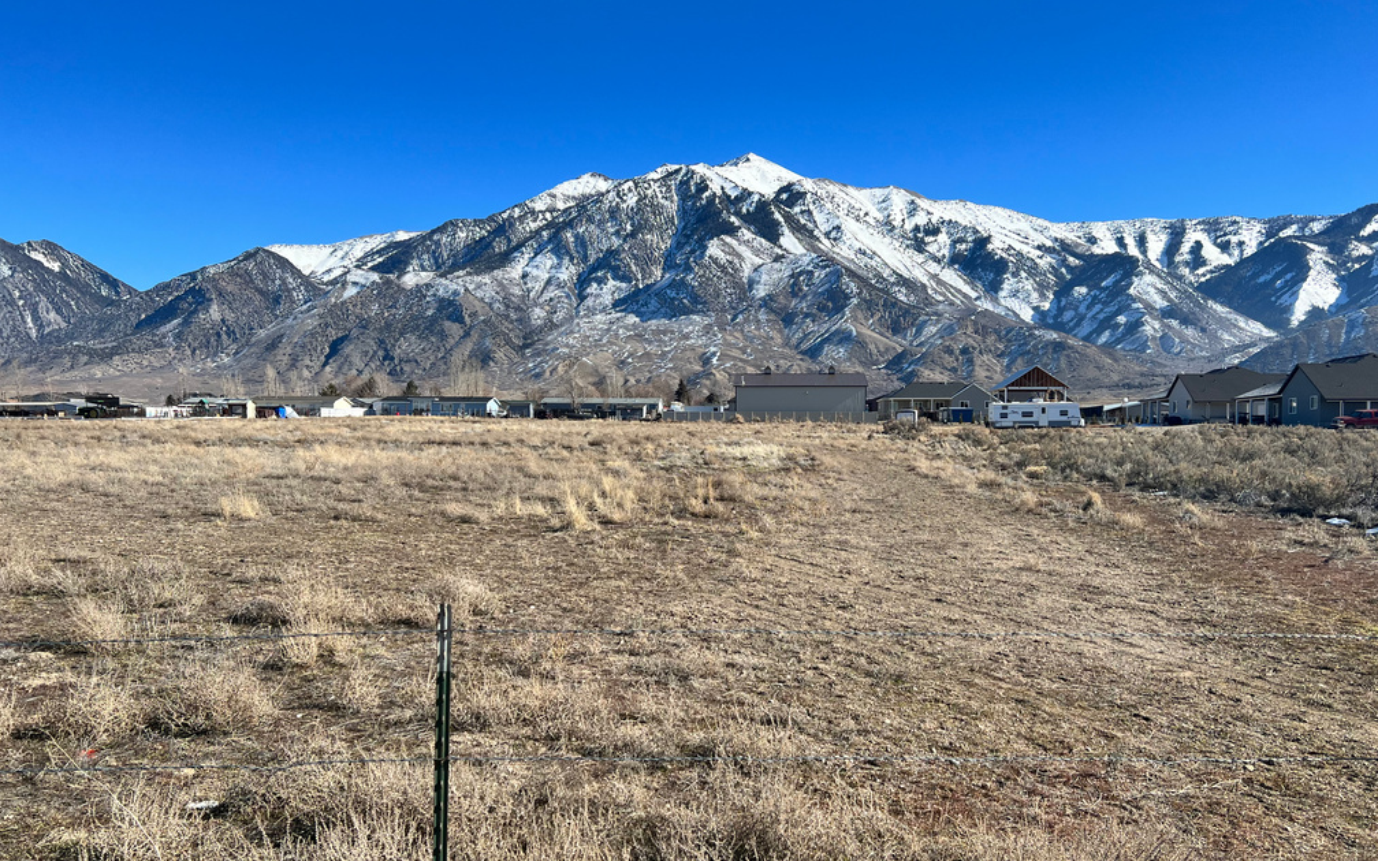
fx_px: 1052
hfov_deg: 66.5
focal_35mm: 28
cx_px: 699
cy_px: 466
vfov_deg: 44.5
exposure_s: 1/4444
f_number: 1.5
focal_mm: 5.7
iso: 50
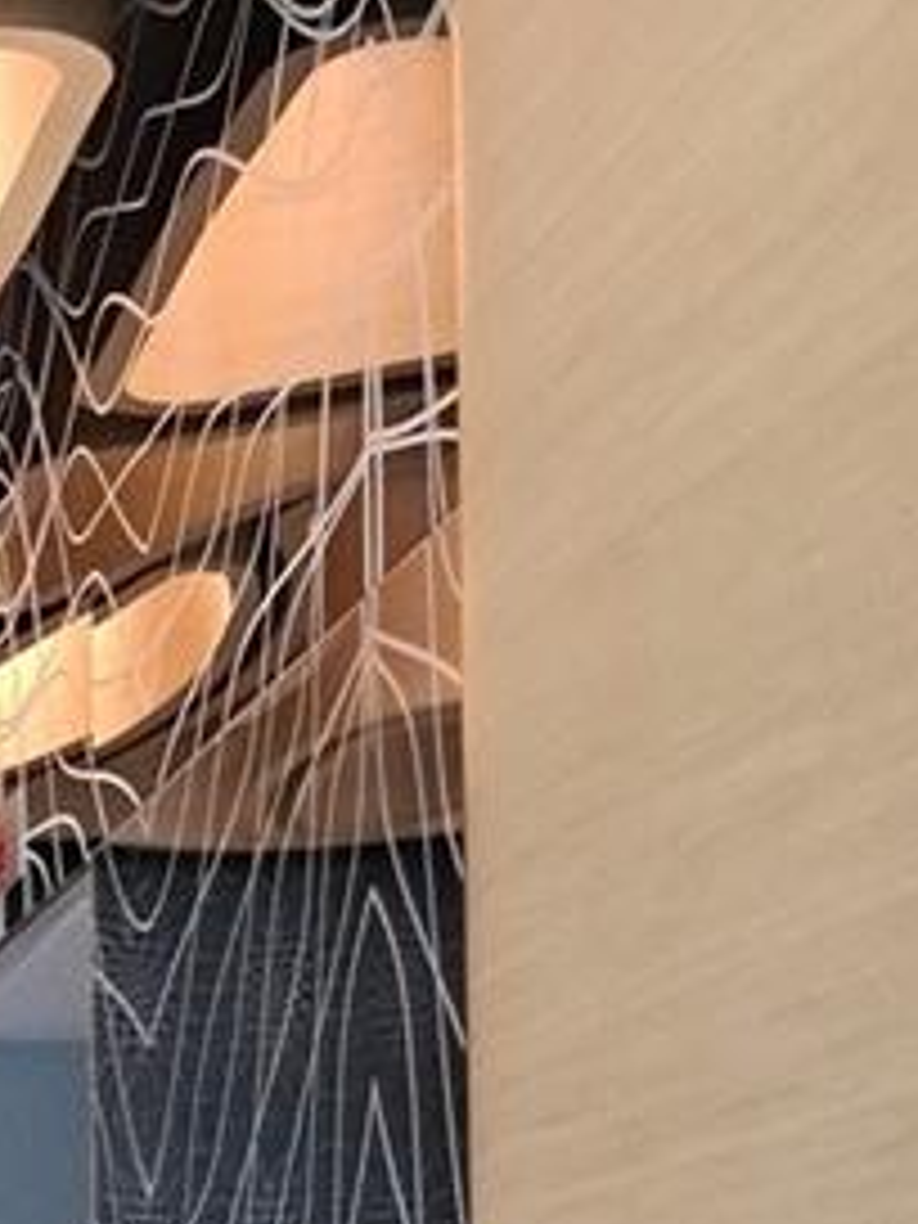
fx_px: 3748
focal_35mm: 106
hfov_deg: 12.4
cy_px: 1472
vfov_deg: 17.7
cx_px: -896
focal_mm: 5.23
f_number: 1.8
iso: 444
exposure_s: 1/24
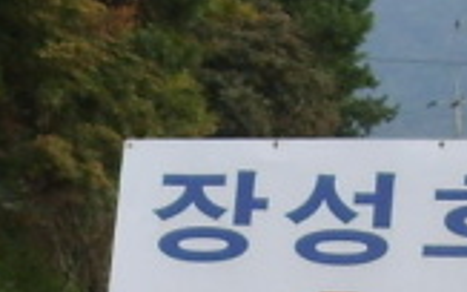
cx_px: 244
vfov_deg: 5.0
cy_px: 501
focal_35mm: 259
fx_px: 3297
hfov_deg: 8.1
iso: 50
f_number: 3.5
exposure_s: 1/350
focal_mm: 6.6
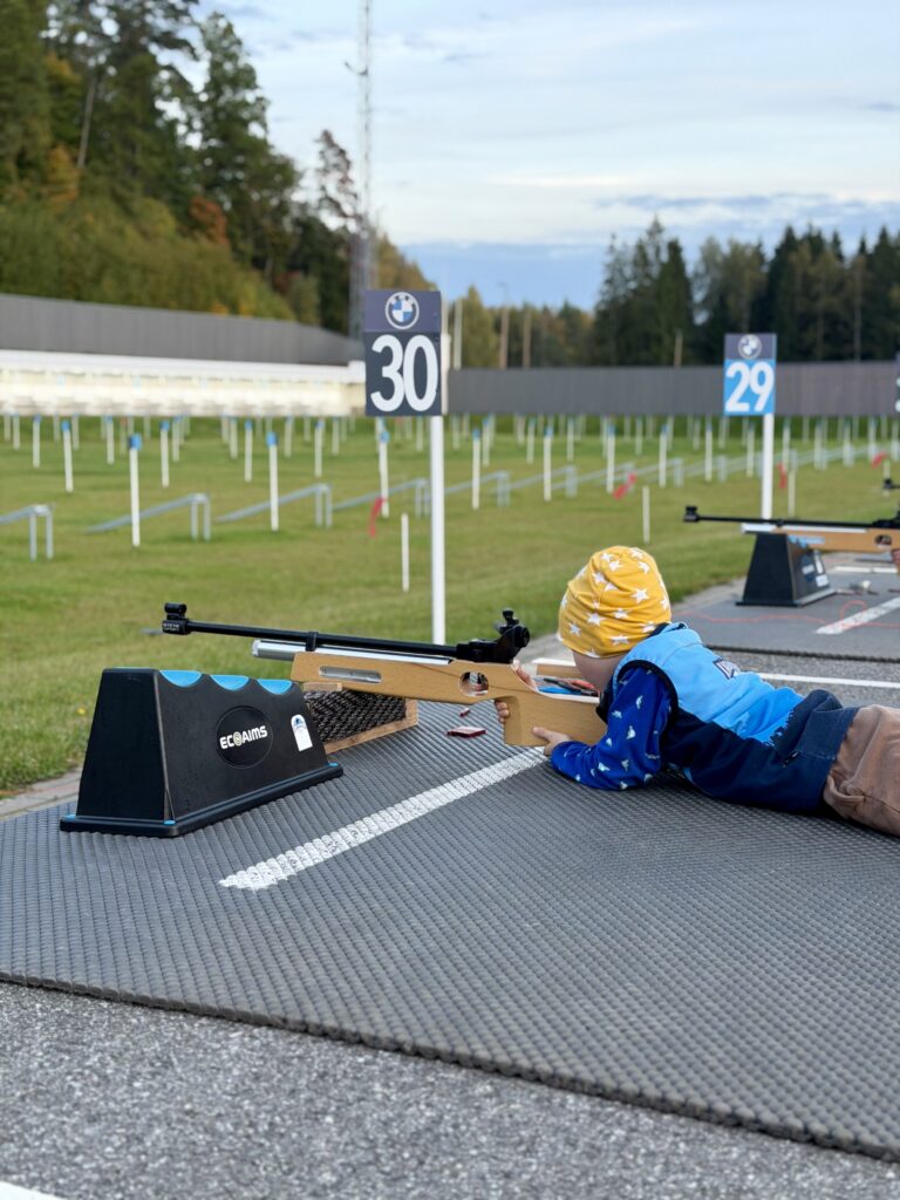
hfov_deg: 30.3
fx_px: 1664
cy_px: 600
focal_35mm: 48
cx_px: 450
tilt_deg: -6.5
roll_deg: -0.8
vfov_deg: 39.7
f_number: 1.78
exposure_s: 1/108
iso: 125
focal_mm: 6.76
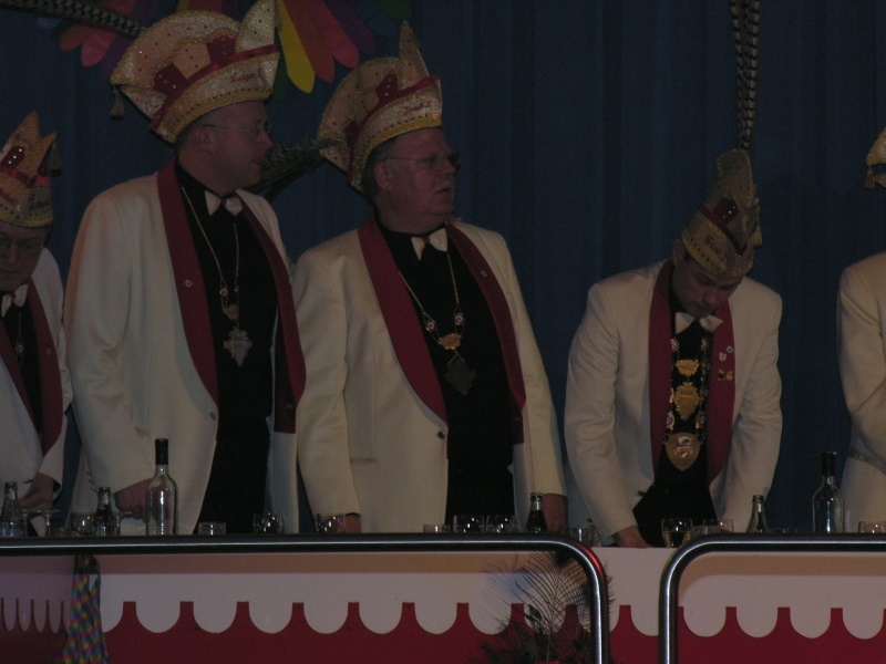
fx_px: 8344
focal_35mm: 326
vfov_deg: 4.6
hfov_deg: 6.1
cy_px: 332
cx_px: 443
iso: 200
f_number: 5
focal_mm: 83
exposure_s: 1/60.1
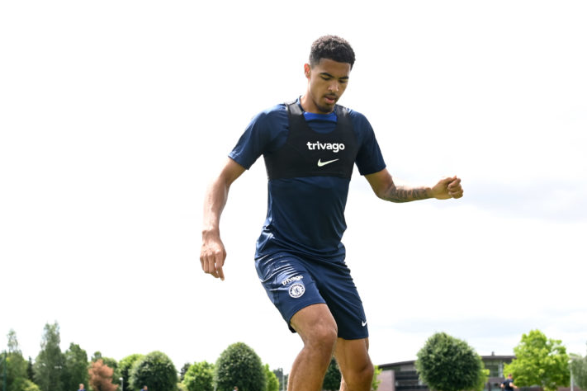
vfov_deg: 27.3
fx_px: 799
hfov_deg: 40.3
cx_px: 325
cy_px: 274
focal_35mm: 49
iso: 400
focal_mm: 34
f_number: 5
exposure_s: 1/1600
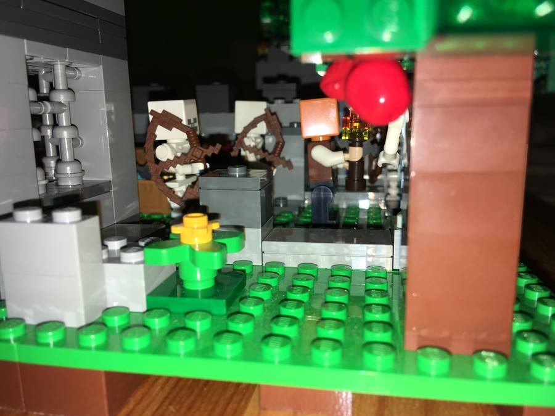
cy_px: 208
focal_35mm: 29
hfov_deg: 61.7
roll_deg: +1.7
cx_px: 278
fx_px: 465
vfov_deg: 48.2
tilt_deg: -11.1
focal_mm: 4.15
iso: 25
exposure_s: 1/225
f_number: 2.2
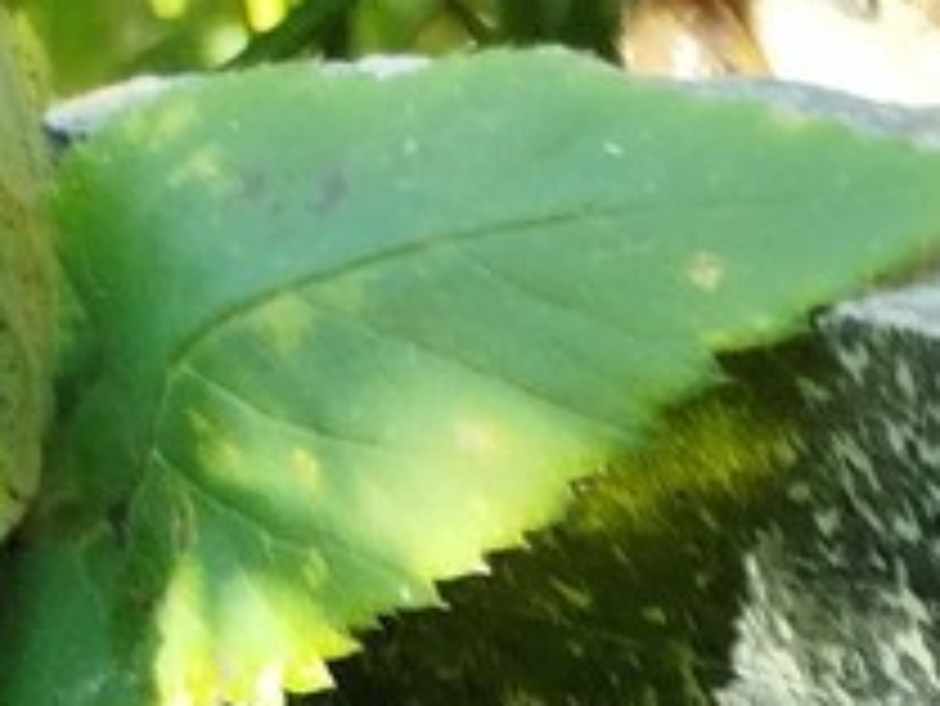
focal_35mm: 165
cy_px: 2158
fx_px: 4483
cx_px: 2757
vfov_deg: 7.8
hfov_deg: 9.5
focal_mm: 5.31
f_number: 1.7
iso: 80
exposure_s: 1/100
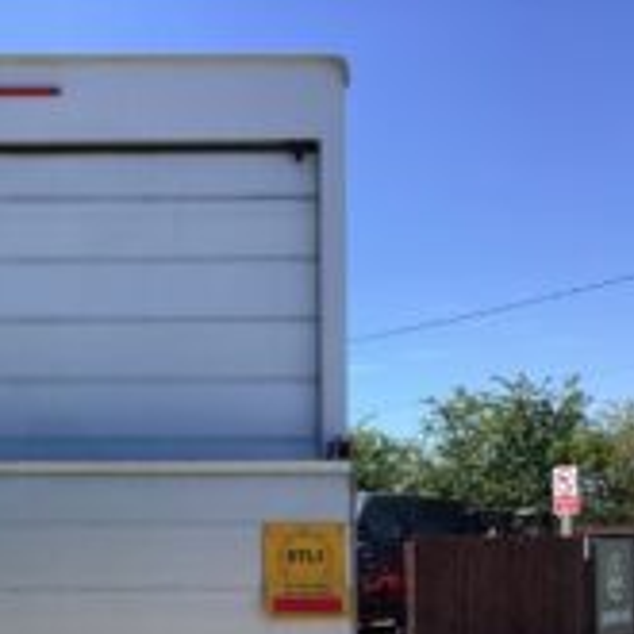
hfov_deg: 27.7
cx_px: -15
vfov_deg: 28.9
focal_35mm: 58
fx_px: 1202
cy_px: 501
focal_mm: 3.3
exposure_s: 1/1087
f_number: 2.4
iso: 25
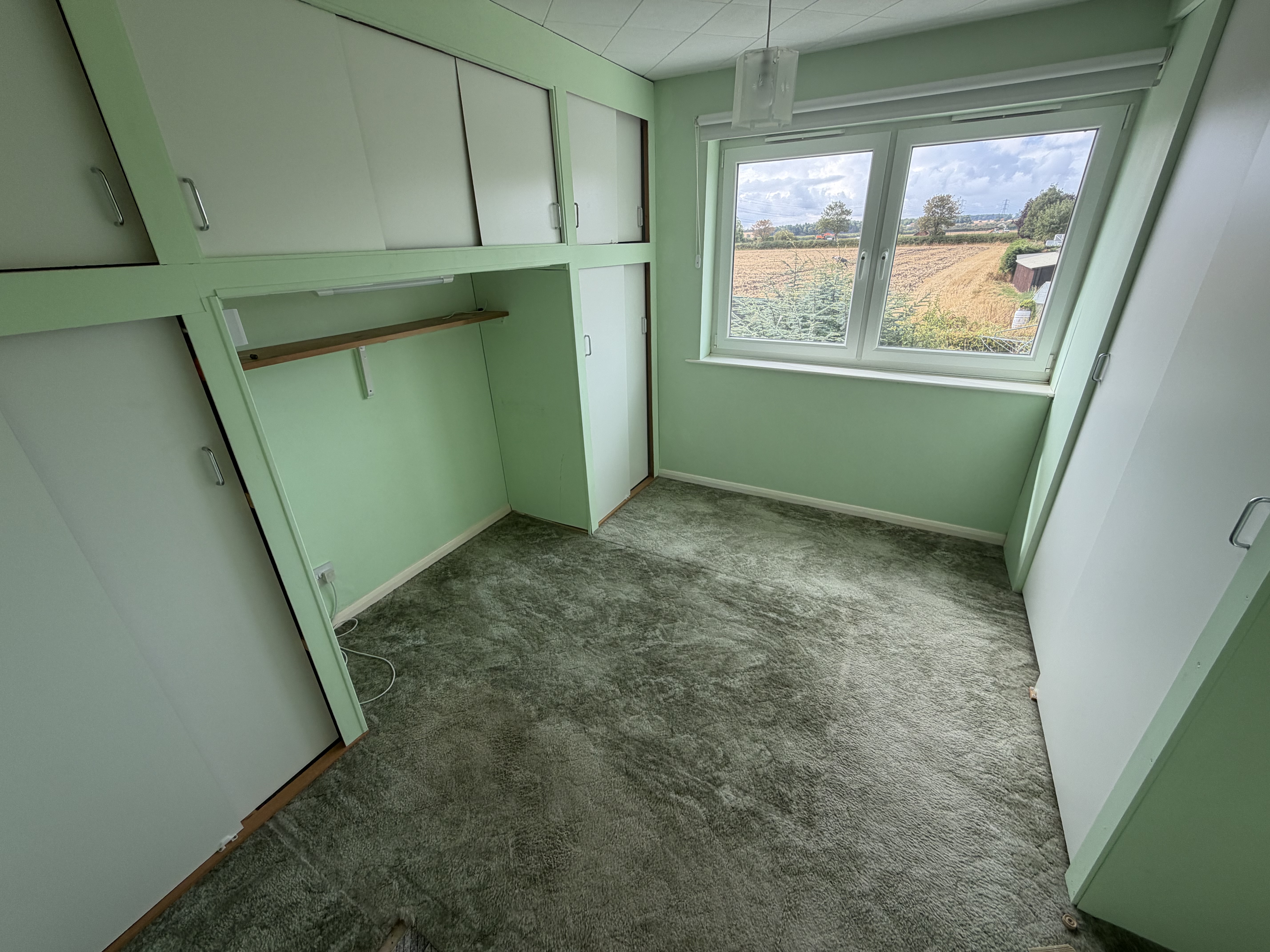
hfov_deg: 102.1
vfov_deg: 85.7
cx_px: 635
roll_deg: +2.4
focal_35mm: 14
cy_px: 476
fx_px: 514
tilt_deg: -23.7
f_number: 2.2
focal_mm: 2.22
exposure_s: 1/193
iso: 50
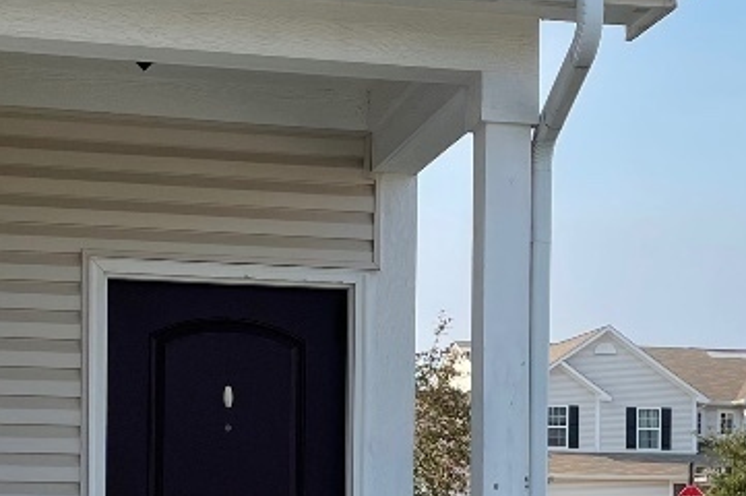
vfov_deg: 14.8
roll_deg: -0.3
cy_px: 539
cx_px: 405
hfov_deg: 22.6
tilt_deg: -0.4
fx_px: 1863
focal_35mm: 90
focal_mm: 4.2
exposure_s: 1/1916
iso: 32
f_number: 1.6
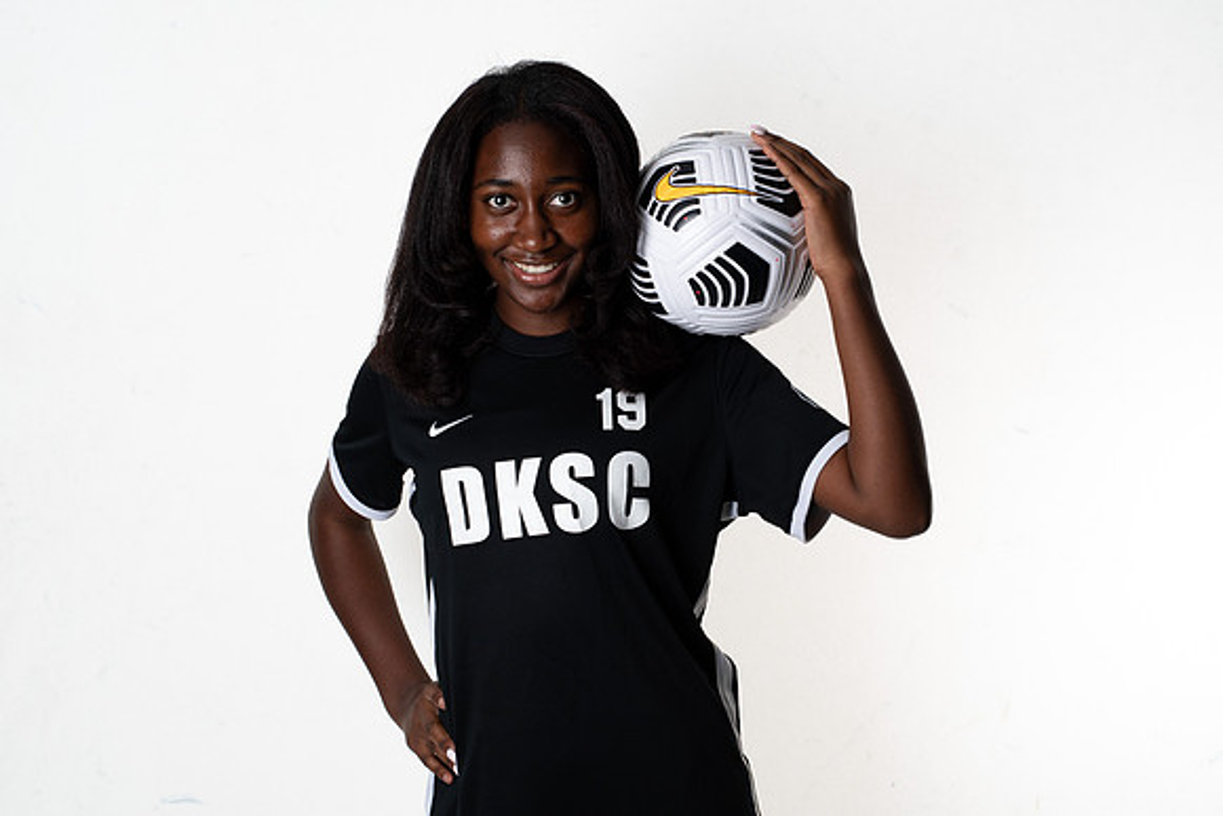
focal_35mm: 75
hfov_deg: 27.0
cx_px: 612
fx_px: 2548
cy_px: 408
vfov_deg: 18.2
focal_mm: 50
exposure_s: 1/200
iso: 100
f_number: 9
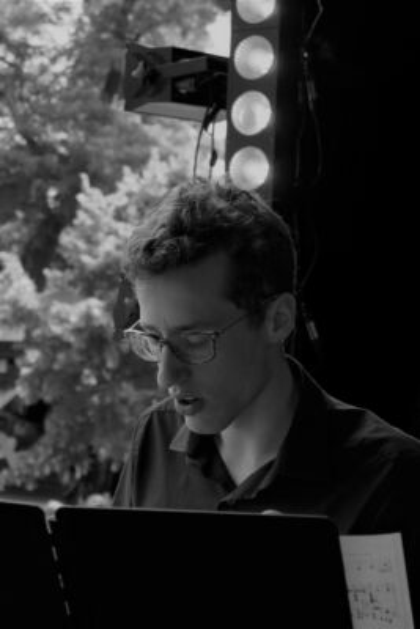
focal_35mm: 106
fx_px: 1853
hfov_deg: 12.9
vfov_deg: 19.3
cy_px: 314
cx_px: 210
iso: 200
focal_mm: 38.9
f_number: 5.3
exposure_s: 1/160
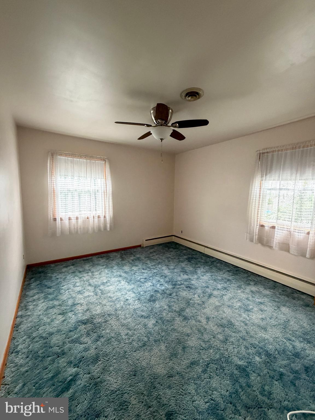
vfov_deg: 102.1
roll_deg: -0.8
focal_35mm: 14
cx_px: 158
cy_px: 210
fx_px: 170
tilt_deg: -6.3
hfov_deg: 85.7
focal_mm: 2.22
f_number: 2.2
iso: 400
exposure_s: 1/60
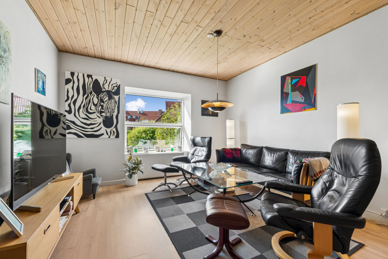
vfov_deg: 73.7
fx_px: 172
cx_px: 194
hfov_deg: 96.7
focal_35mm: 16
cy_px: 130
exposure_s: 1/15
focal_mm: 16
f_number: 10
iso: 250
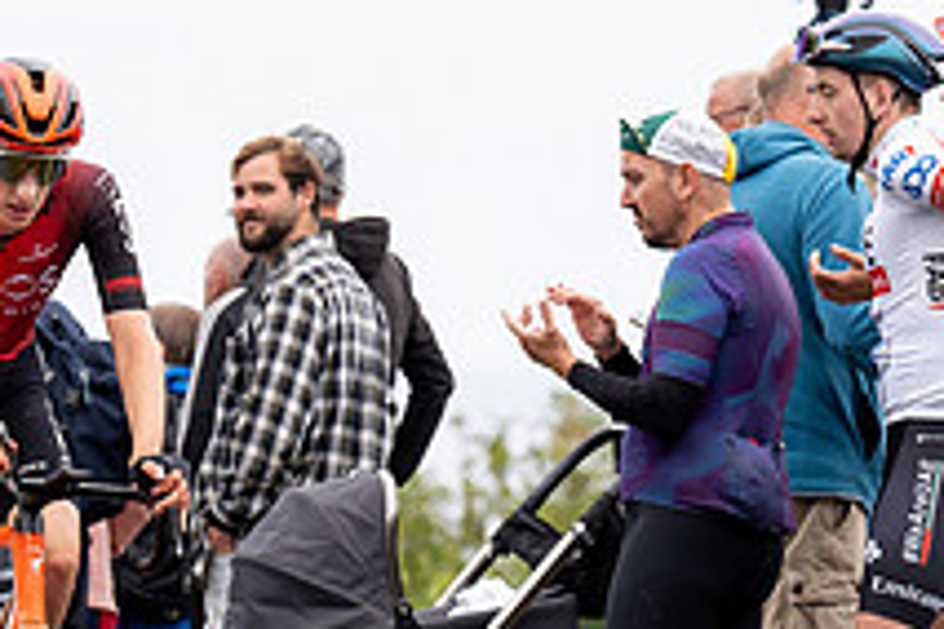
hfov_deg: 5.9
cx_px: 18
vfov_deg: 3.9
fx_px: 9203
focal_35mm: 351
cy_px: 241
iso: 320
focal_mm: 129
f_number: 3.5
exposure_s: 1/1000
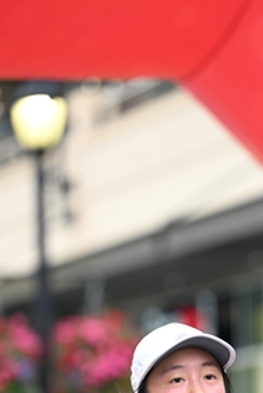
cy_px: 361
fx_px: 3093
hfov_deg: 4.9
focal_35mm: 283
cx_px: 207
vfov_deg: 7.3
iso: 1000
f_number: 2.8
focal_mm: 140
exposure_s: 1/1600
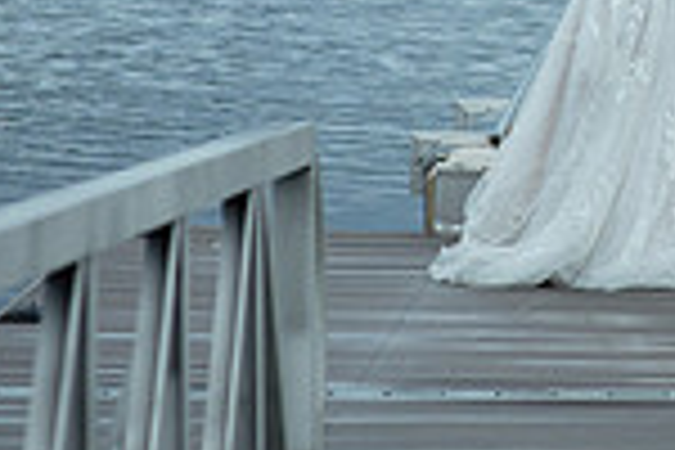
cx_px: 738
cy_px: -202
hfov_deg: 6.2
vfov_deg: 4.2
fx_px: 6168
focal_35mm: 329
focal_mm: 85
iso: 640
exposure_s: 1/400
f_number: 3.2
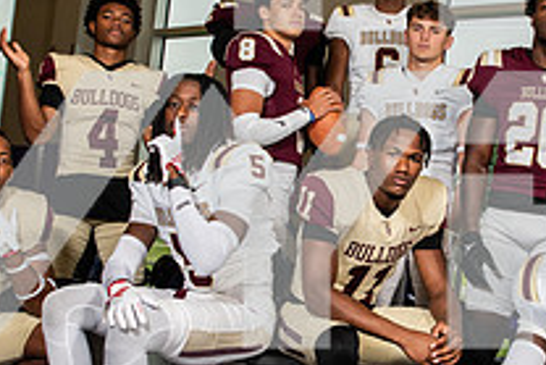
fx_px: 1017
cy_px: 211
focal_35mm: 67
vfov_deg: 20.3
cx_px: 396
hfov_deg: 29.7
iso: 500
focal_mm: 24
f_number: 5.6
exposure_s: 1/250
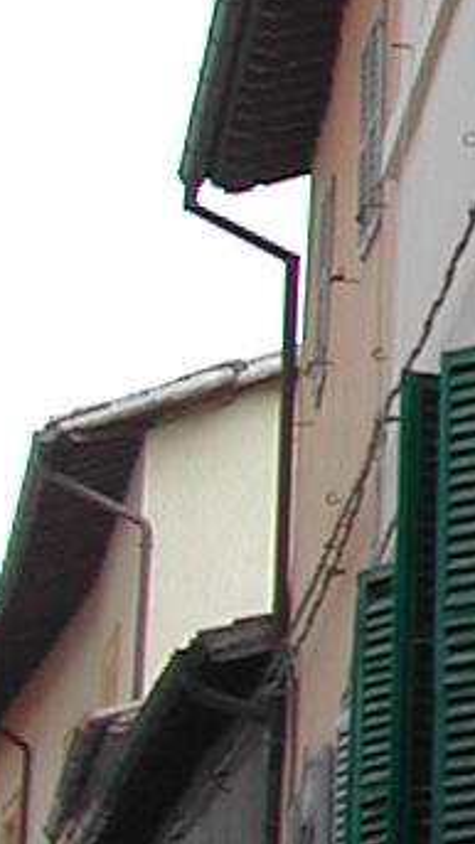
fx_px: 5529
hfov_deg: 4.7
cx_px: 1541
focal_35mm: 247
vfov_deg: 8.7
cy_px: 140
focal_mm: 8
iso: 100
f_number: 2.8
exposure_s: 1/164
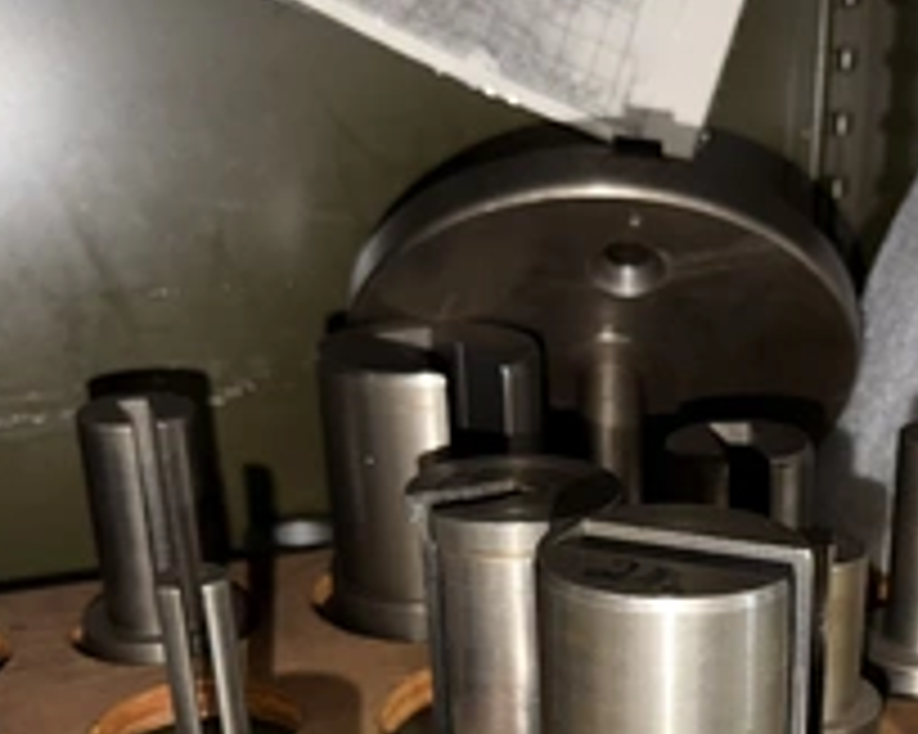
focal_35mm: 46
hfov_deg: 38.9
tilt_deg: -24.5
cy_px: 621
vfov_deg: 31.6
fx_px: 1249
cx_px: 729
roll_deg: -2.6
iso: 125
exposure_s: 1/7
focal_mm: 6.76
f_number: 1.78
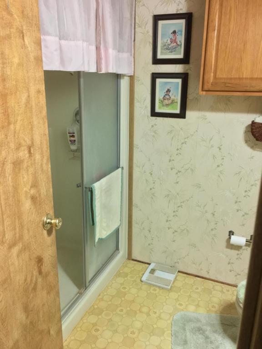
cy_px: 174
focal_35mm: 29
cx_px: 131
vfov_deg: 61.7
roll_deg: -0.7
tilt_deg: -16.3
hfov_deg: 48.2
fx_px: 293
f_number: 2.2
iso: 200
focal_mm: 4.15
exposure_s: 1/30
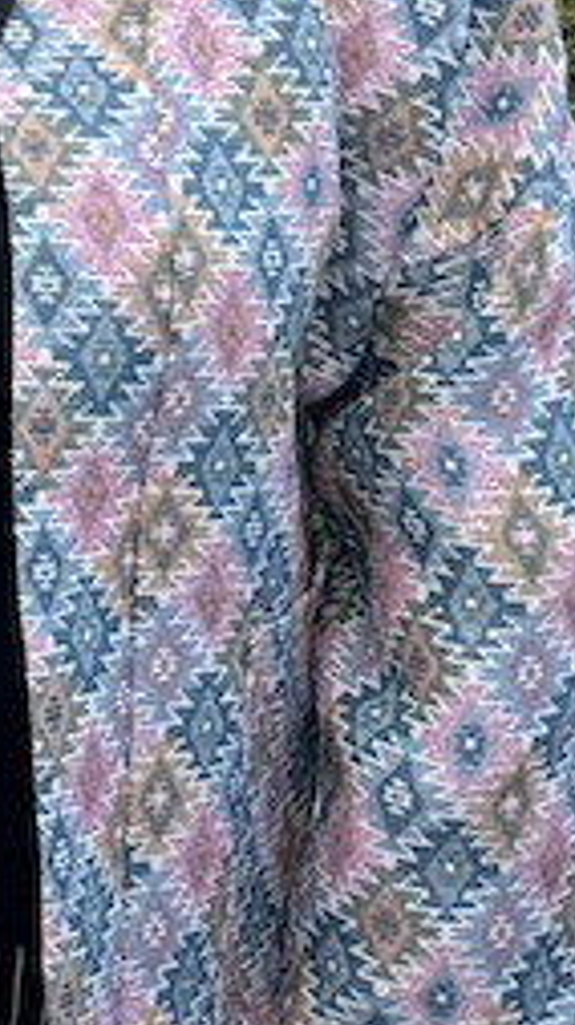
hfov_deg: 8.0
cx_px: -1442
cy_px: -399
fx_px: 3204
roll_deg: +1.2
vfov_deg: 16.9
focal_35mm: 118
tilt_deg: -10.6
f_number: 1.78
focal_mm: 6.76
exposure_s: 1/296
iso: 80
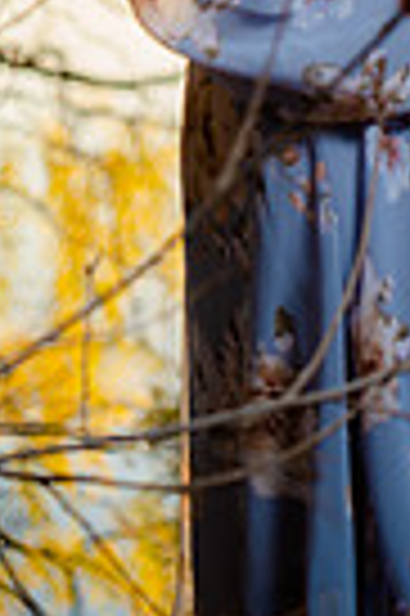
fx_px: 4607
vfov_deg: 7.5
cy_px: -373
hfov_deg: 5.1
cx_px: 514
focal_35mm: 269
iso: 50
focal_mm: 82
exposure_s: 1/250
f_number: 4
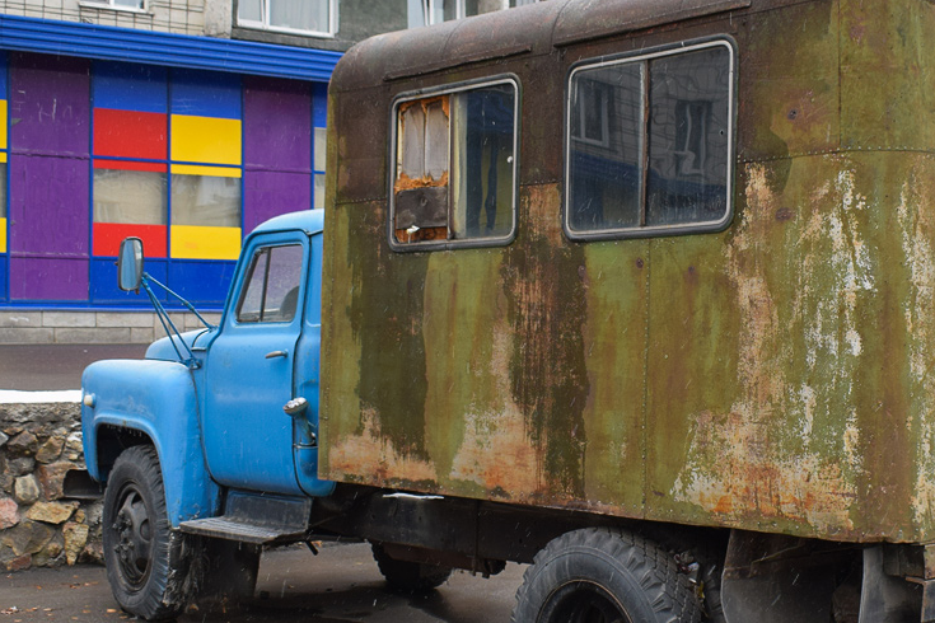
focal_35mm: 49
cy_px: 328
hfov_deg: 39.8
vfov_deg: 27.5
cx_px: 637
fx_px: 1273
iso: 400
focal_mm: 20
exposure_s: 1/100
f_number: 5
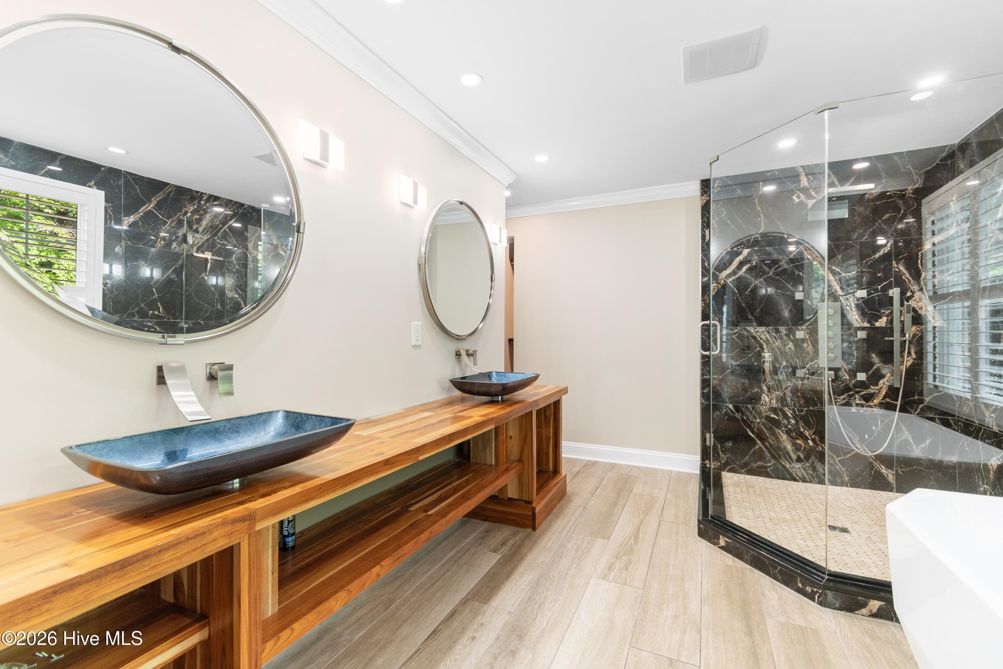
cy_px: 334
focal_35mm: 15
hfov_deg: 100.4
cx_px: 502
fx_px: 418
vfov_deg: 77.3
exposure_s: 1.3
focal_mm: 10
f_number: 4.5
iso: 100
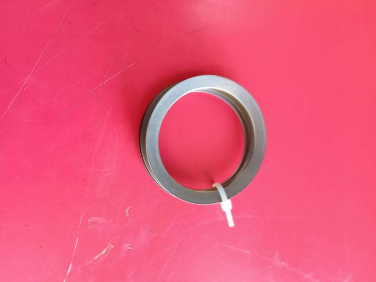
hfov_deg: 63.4
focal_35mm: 28
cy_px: 141
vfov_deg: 49.7
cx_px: 188
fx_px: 304
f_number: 2.8
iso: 640
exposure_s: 1/25
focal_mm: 3.38
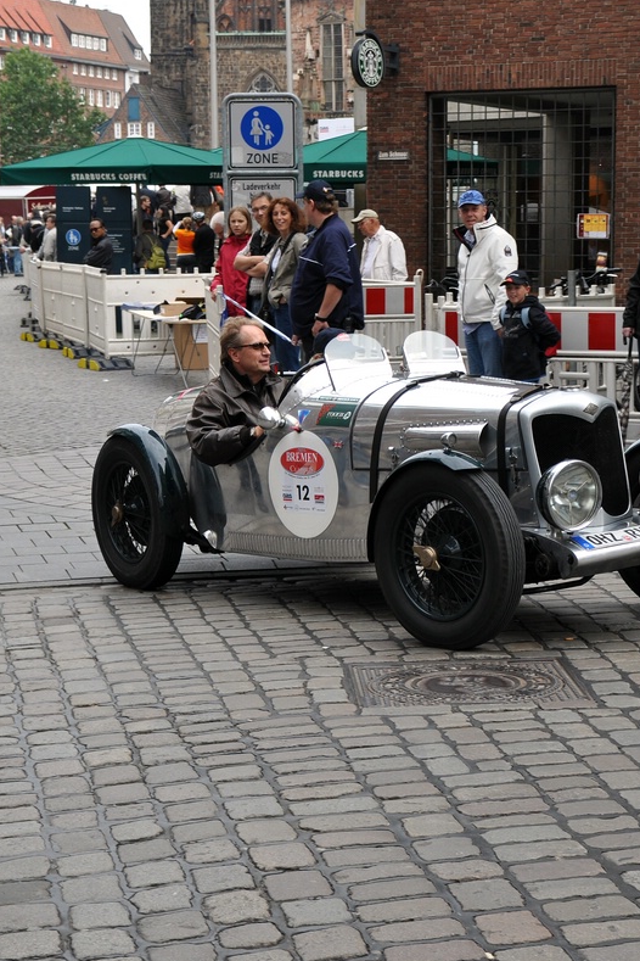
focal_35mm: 80
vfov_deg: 25.4
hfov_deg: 17.1
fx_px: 2127
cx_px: 433
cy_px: 480
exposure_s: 1/500
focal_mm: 35
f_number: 5.6
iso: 200
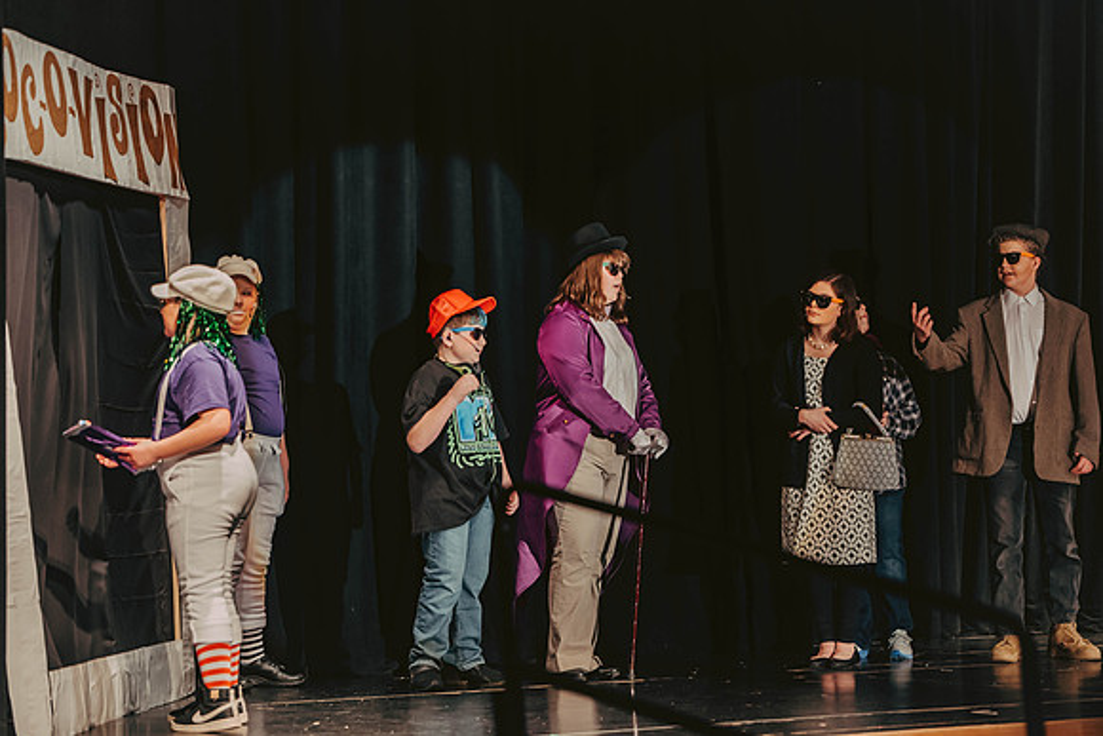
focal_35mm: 120
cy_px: 368
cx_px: 552
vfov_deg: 11.4
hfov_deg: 17.1
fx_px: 3677
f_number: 2.8
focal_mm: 120
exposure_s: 1/200
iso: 1250
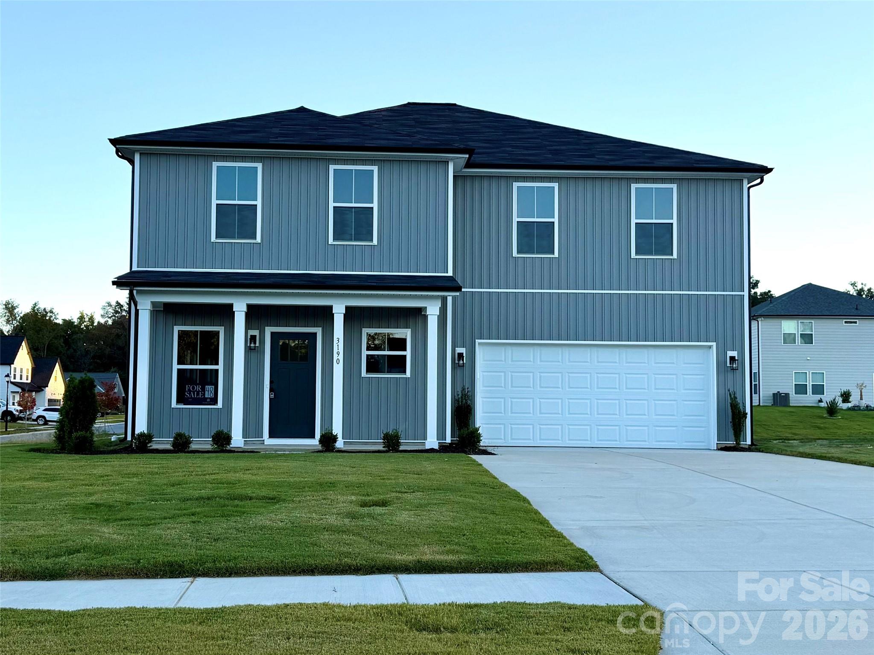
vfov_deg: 56.8
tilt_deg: +4.4
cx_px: 437
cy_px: 328
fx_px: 606
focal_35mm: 24
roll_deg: +0.1
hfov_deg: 71.6
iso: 80
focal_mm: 6.76
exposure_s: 1/1060
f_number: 1.78
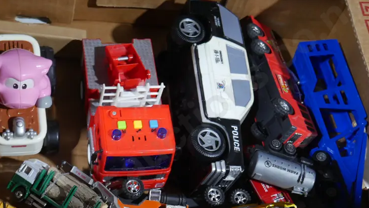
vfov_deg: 18.2
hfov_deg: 31.8
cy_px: 151
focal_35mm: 66
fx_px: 646
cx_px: 157
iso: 1250
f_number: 4.7
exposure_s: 1/60
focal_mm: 22
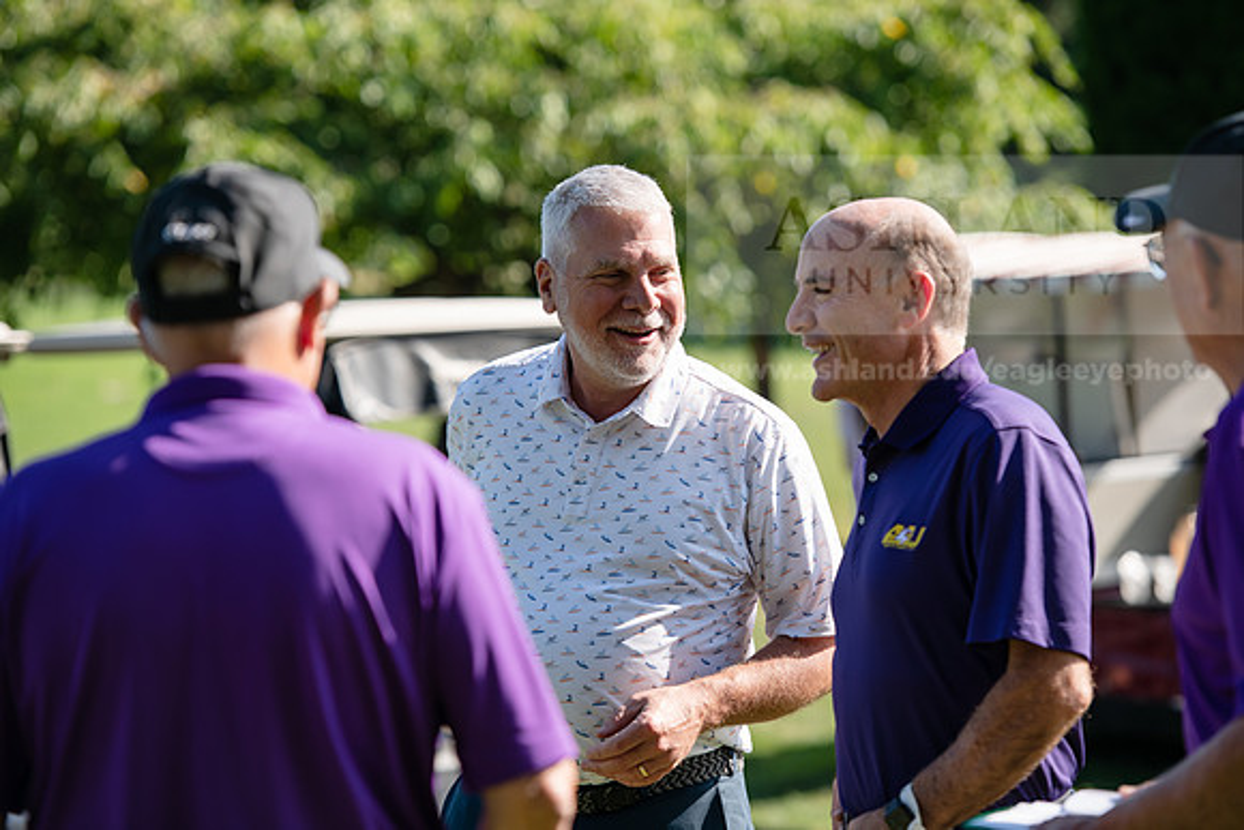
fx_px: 5011
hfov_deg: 14.2
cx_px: 622
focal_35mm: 145
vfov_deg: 9.5
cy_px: 415
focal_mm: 145
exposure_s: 1/640
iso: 100
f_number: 3.5
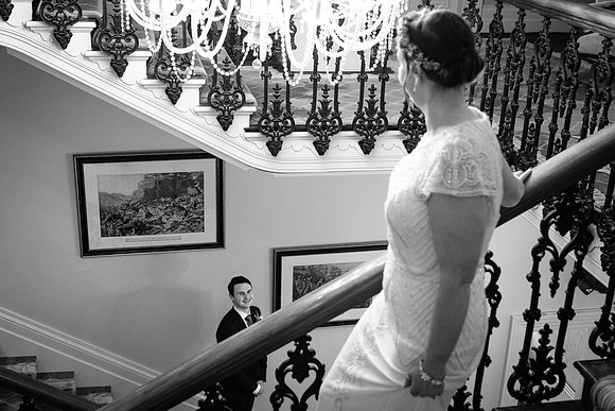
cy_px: 207
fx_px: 824
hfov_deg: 40.9
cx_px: 291
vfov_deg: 28.0
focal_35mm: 48
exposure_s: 1/160
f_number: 2.8
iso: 2000
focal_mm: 29.2
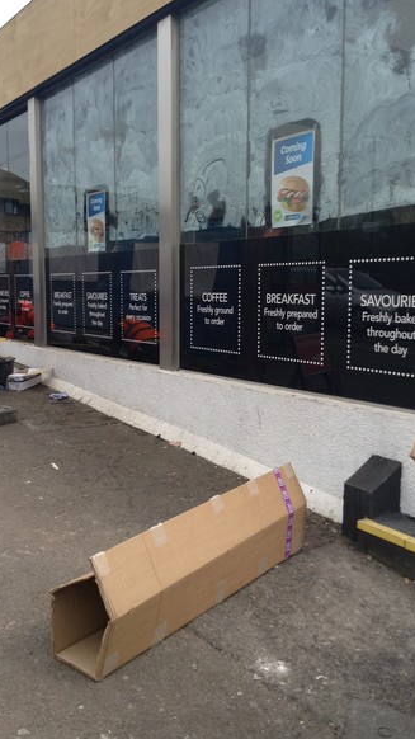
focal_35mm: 37
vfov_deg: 54.0
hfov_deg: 32.0
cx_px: 217
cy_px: 359
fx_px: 724
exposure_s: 1/666
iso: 25
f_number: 2.4
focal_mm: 3.3
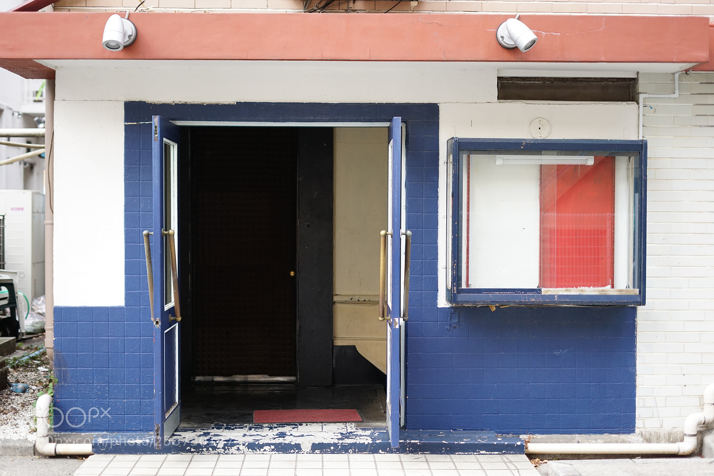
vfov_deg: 27.0
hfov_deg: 39.6
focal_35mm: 50
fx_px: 992
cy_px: 238
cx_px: 357
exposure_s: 1/1600
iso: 800
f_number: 2
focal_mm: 50
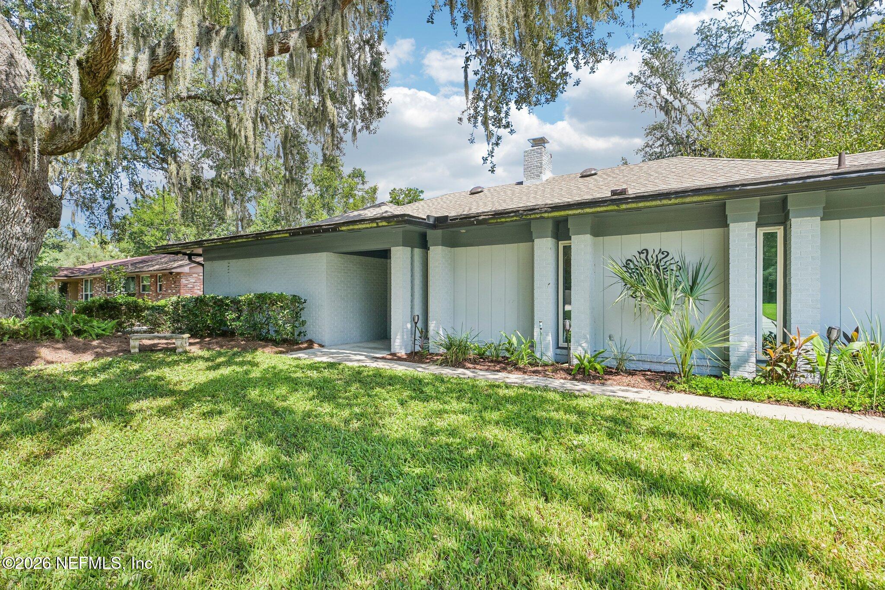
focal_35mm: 17
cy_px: 295
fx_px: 418
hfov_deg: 93.3
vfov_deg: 70.4
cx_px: 442
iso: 100
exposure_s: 1/90
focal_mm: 17
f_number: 8
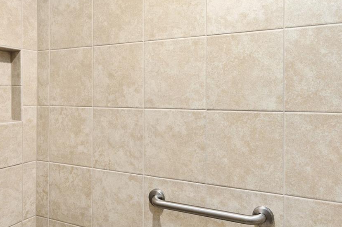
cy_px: 98
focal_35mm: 29
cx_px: 195
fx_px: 275
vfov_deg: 44.8
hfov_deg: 63.4
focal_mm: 15
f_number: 7.1
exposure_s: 1/4
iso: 250
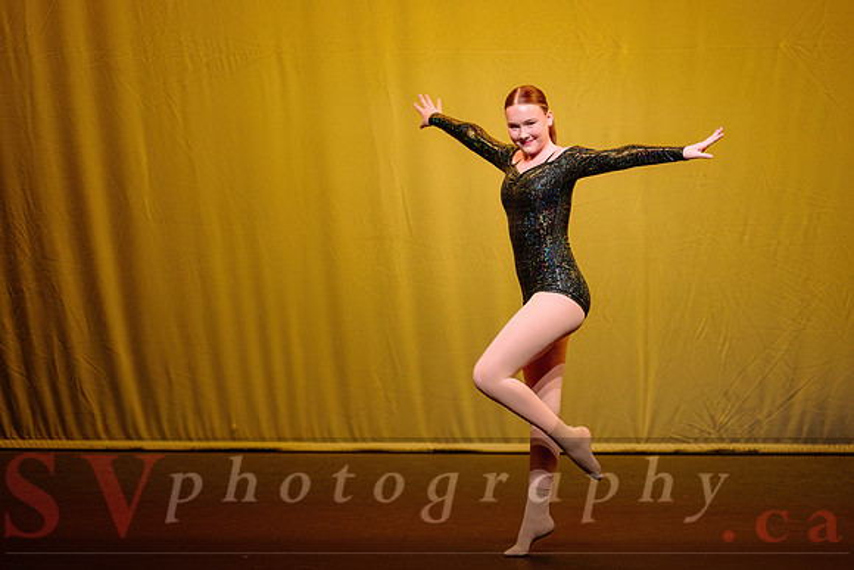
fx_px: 5299
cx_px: 477
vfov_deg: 6.2
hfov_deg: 9.2
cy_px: 318
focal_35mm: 223
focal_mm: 200
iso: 1250
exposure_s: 1/400
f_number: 2.8
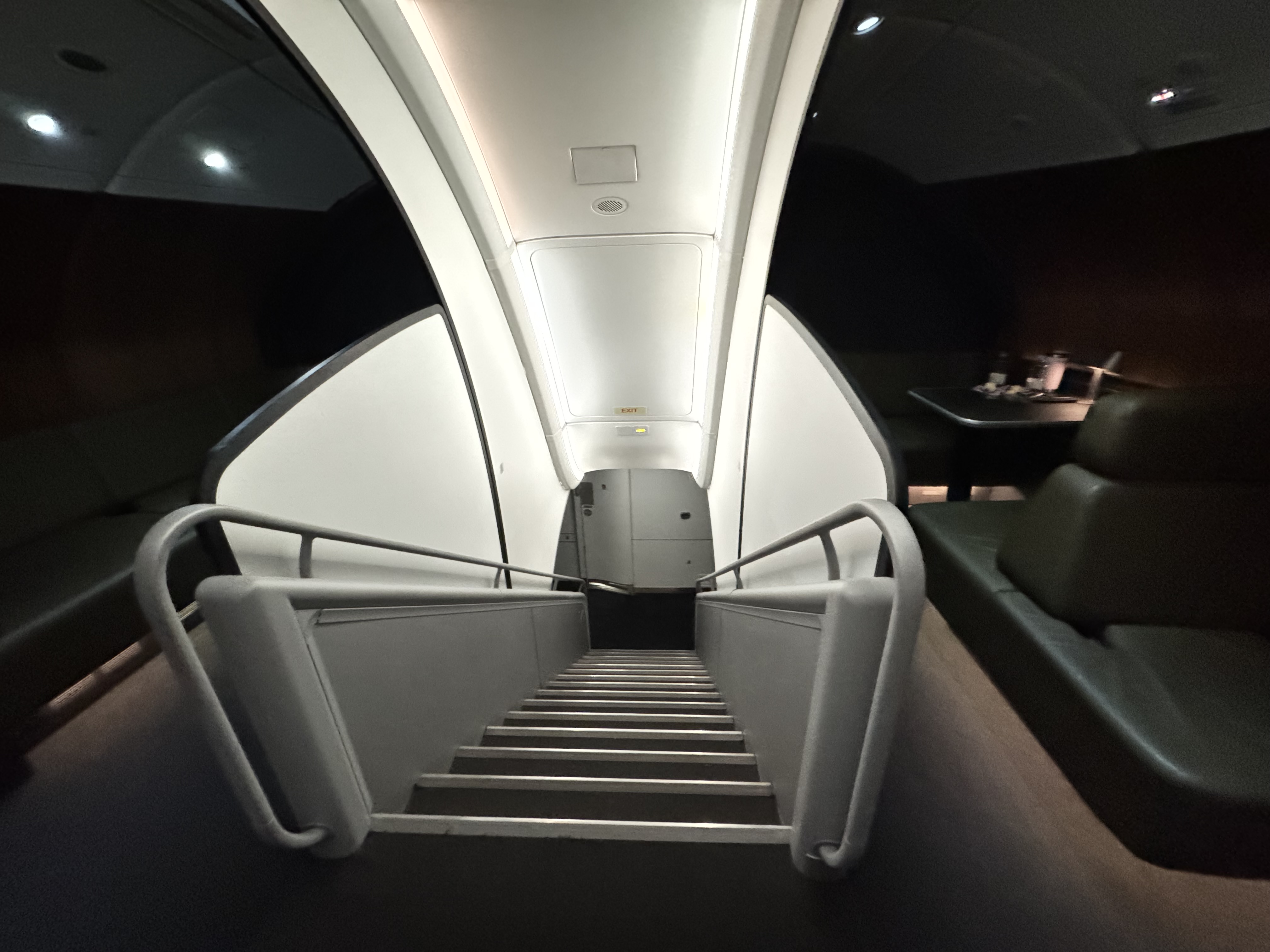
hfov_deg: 102.1
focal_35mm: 14
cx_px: 635
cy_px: 476
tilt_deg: -22.0
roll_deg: +2.4
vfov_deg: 85.7
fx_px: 514
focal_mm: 2.22
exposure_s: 1/15
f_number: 2.2
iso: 3200
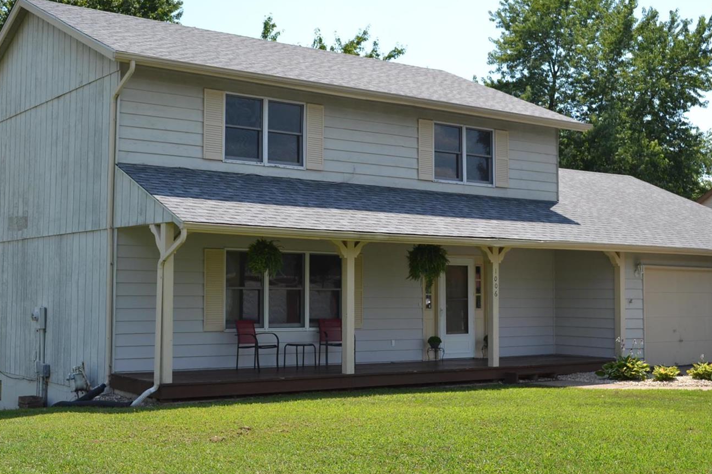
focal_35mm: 48
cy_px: 228
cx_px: 360
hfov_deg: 41.1
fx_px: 949
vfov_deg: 28.1
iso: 100
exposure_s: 1/250
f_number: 7.1
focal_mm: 26
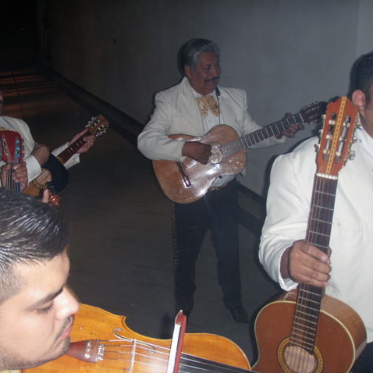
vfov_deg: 37.6
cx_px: 158
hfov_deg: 37.5
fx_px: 549
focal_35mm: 45
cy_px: 186
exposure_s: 1/30
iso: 125
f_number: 3.5
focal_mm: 6.7
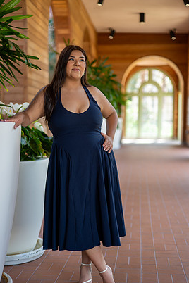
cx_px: 85
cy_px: 156
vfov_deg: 35.6
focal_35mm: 56
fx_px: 441
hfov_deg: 24.2
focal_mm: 50
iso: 200
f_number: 1.6
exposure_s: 1/400
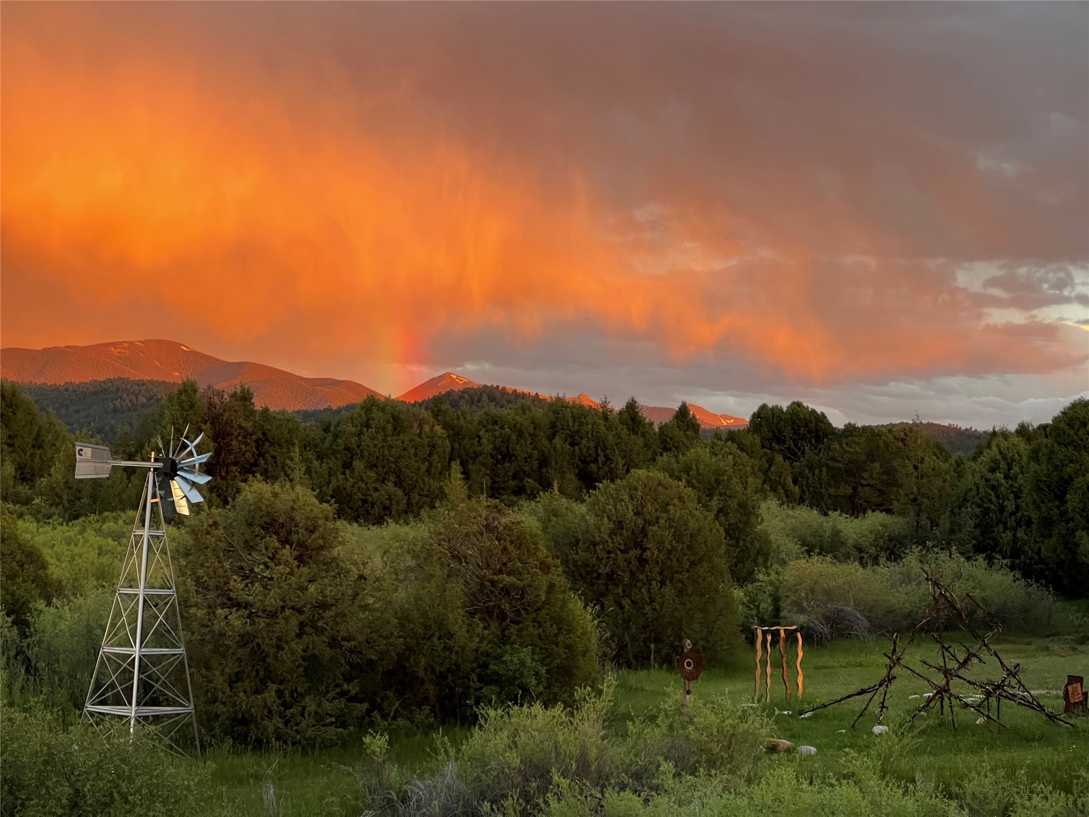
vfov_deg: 19.1
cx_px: 544
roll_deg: -1.9
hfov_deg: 25.3
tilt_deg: +4.0
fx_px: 2422
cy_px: 408
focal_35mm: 77
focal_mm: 9
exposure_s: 1/99
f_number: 2.8
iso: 160
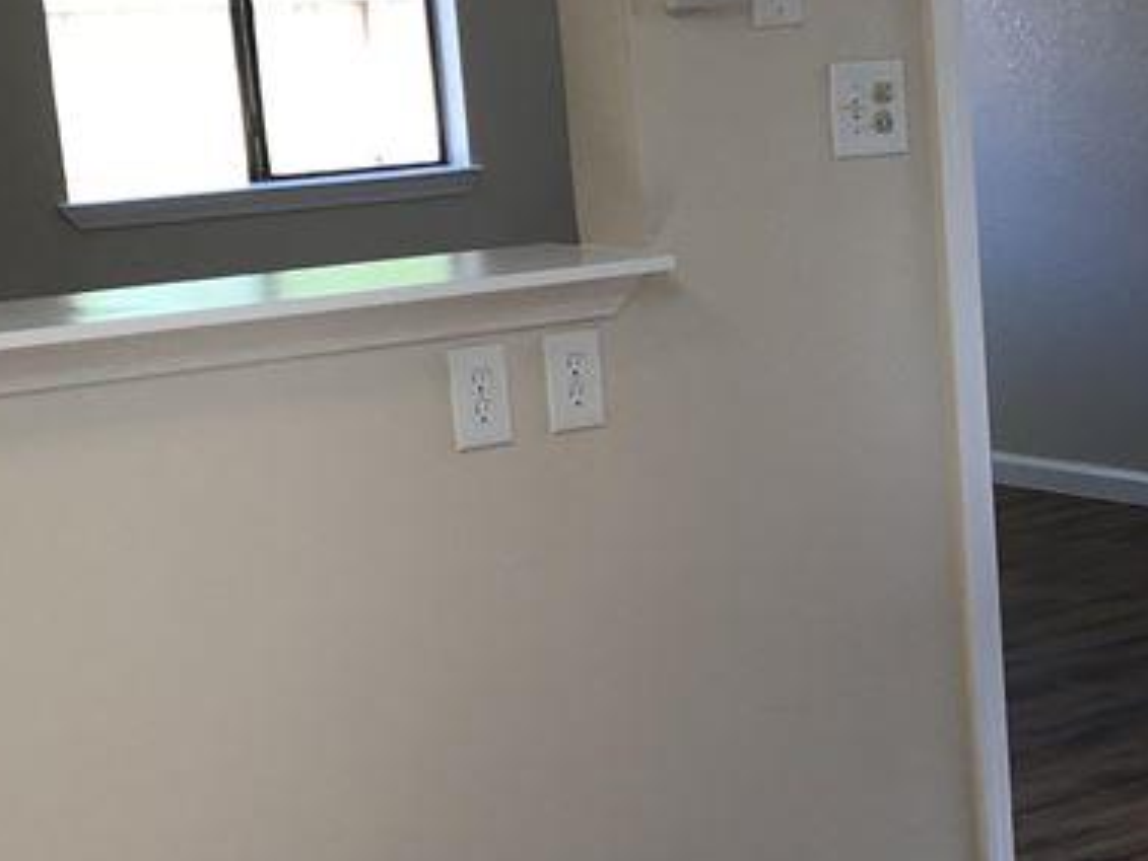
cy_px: 745
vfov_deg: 15.4
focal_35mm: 95
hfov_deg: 19.9
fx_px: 3152
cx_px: 1178
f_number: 1.8
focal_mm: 3.99
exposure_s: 1/120
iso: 32
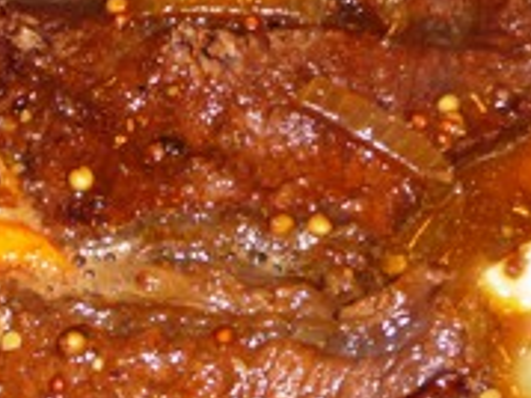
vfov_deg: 9.2
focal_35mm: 161
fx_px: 2468
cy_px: 362
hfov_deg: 11.8
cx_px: -261
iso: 100
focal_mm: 7.6
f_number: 4.1
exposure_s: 1/30
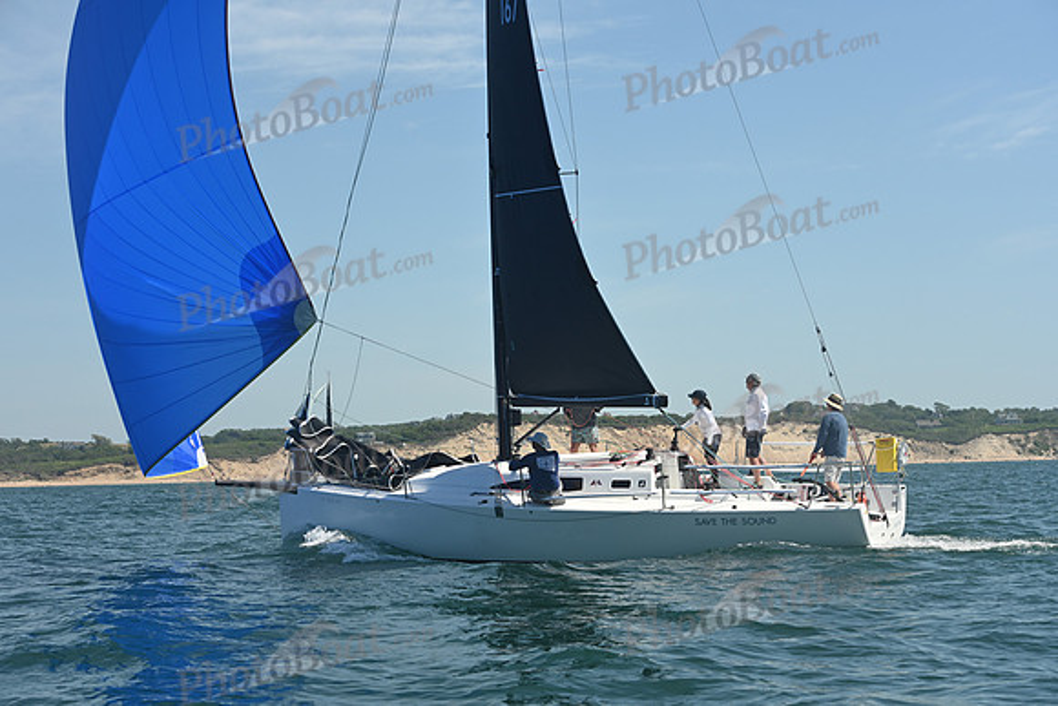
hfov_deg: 28.8
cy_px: 353
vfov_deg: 19.5
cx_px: 529
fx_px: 2058
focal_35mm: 70
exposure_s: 1/1000
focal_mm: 70
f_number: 9
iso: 320
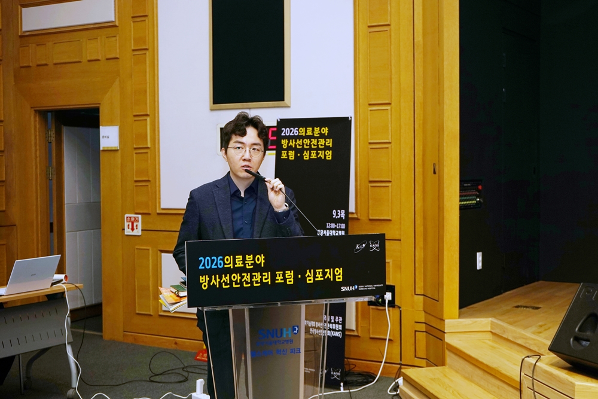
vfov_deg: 26.0
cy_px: 200
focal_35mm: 52
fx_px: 864
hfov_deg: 38.2
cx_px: 299
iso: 400
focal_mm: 52
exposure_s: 1/100
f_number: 7.1
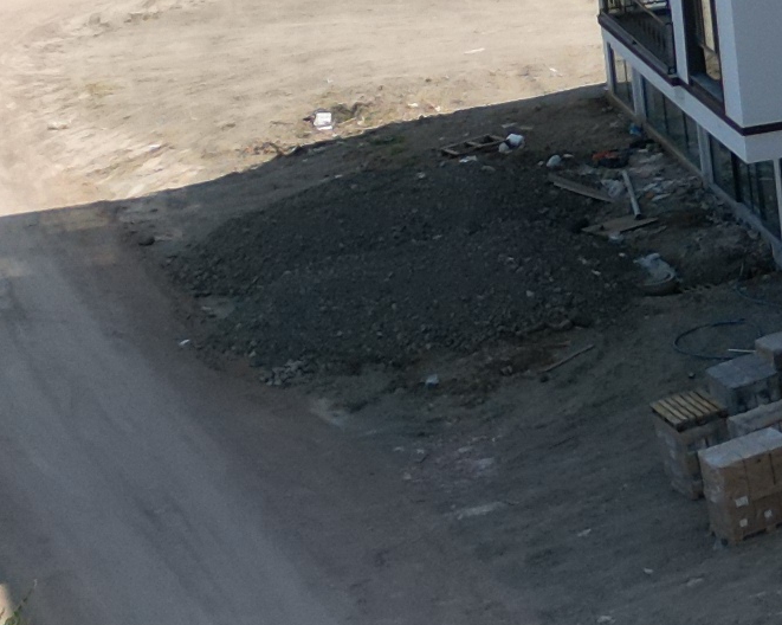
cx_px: 1815
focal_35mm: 143
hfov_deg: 11.4
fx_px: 3308
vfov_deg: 10.7
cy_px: 46
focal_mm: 6.72
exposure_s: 1/4000
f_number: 1.7
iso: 150
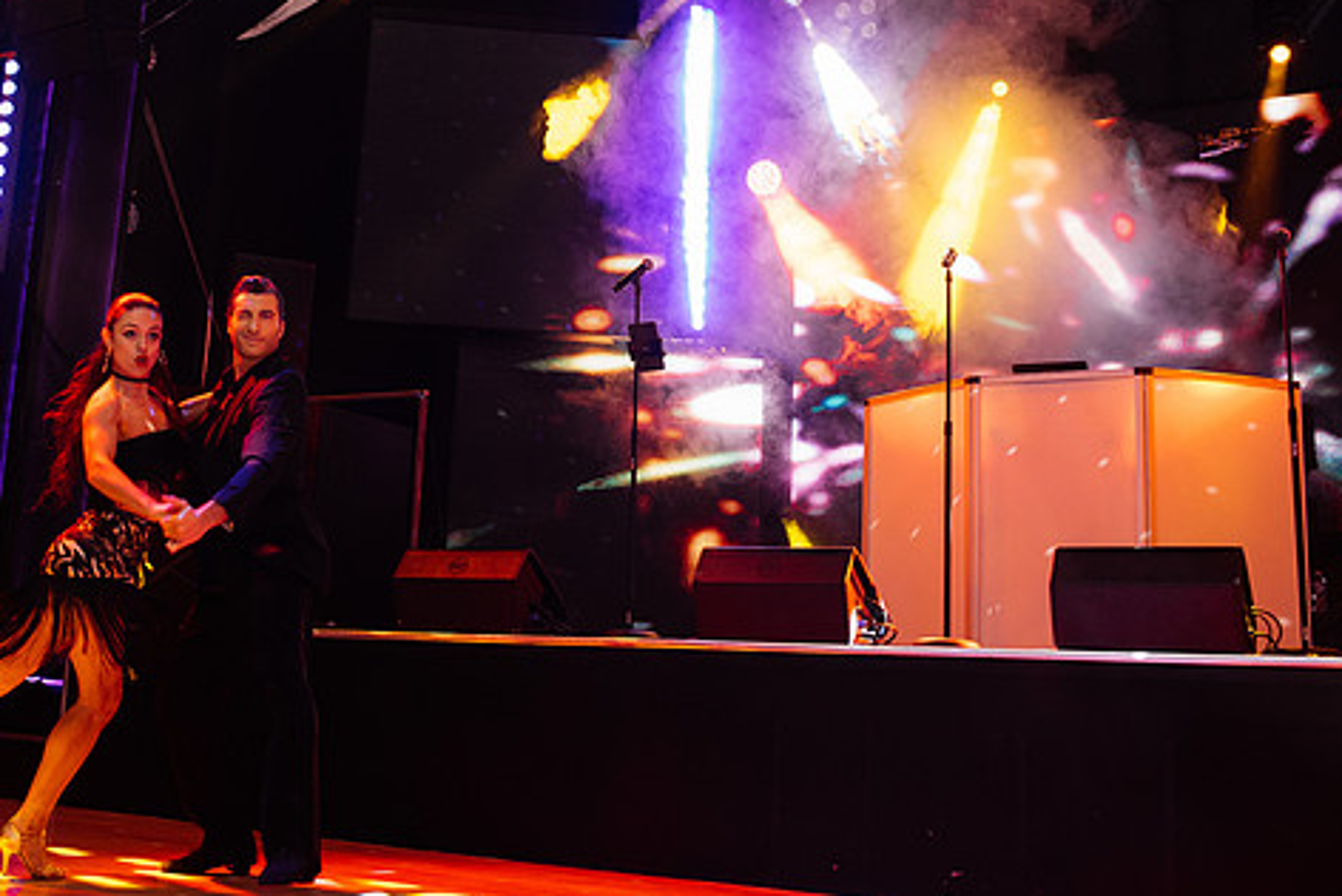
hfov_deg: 45.1
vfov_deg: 31.1
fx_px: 1603
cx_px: 526
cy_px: 351
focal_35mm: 43
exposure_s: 1/200
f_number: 3.5
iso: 1600
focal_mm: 35
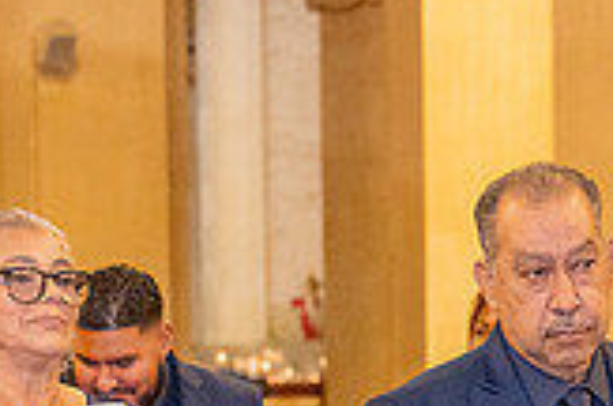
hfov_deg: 9.9
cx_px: 440
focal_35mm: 207
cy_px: 679
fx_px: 3518
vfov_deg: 6.5
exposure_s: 1/200
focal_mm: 58
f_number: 3.5
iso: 2000
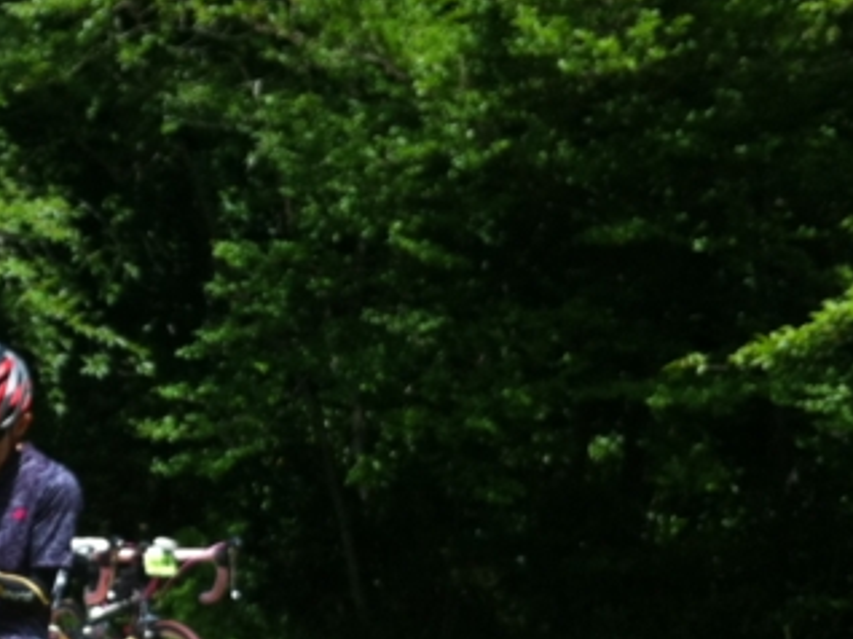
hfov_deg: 21.3
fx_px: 2167
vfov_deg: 16.5
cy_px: 591
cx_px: -54
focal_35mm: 88
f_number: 2.8
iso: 80
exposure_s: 1/794
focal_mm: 3.85
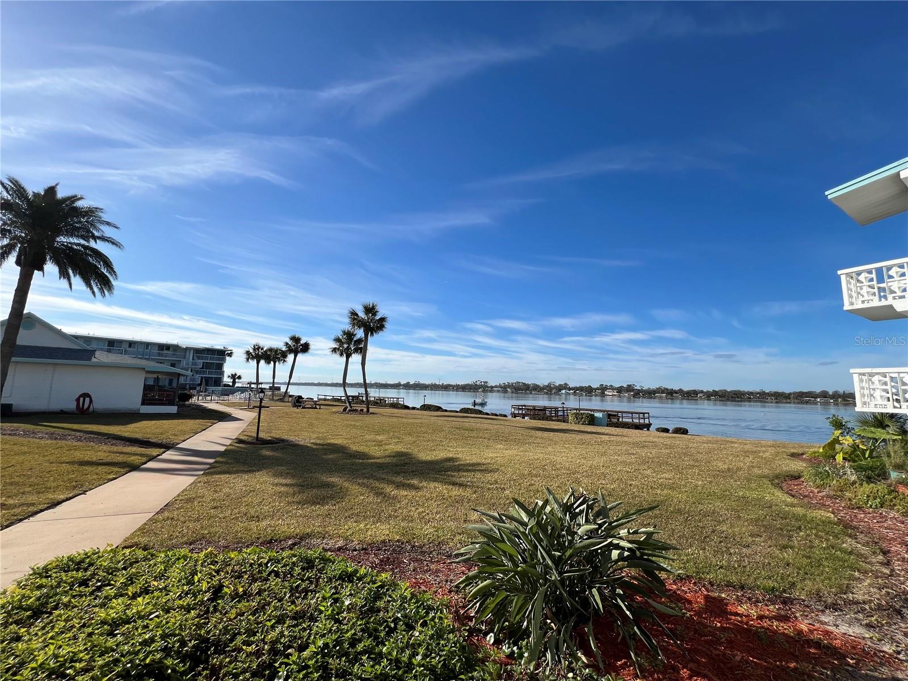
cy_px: 340
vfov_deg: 89.9
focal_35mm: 13
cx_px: 454
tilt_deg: +7.4
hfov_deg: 106.2
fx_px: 341
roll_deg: -1.2
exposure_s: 1/2660
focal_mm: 1.57
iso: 32
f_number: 1.8
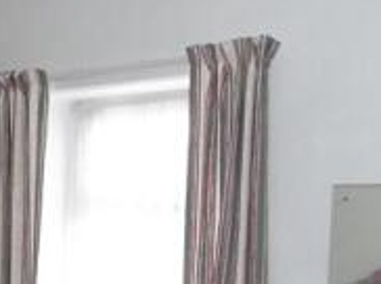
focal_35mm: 77
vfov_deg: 18.1
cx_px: 47
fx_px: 846
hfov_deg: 24.7
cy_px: 348
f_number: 3.1
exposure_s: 1/60
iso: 250
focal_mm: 4.3
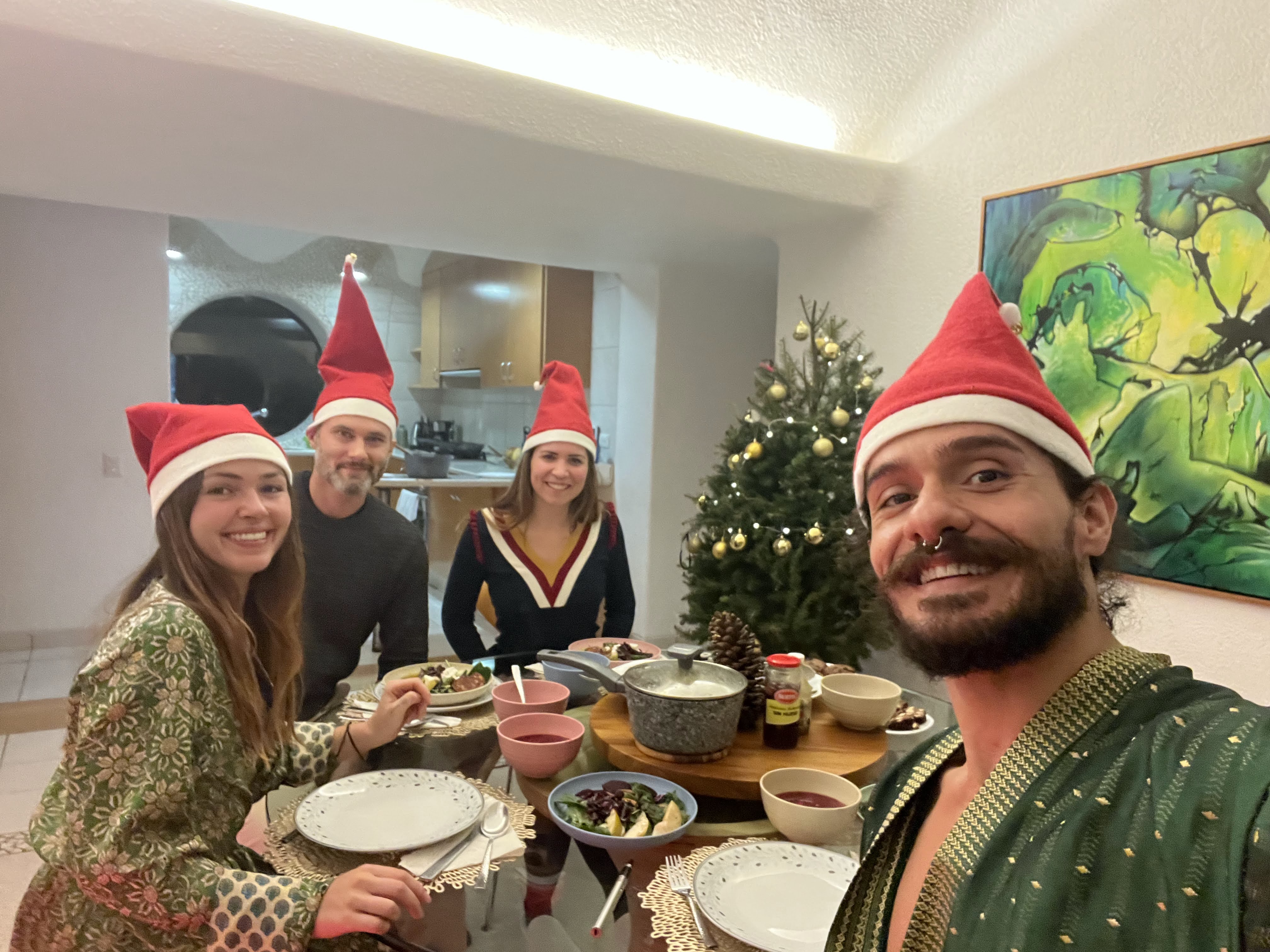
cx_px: 635
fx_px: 844
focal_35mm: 23
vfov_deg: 58.9
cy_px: 476
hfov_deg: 73.9
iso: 640
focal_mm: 2.71
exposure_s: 1/30
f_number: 2.2
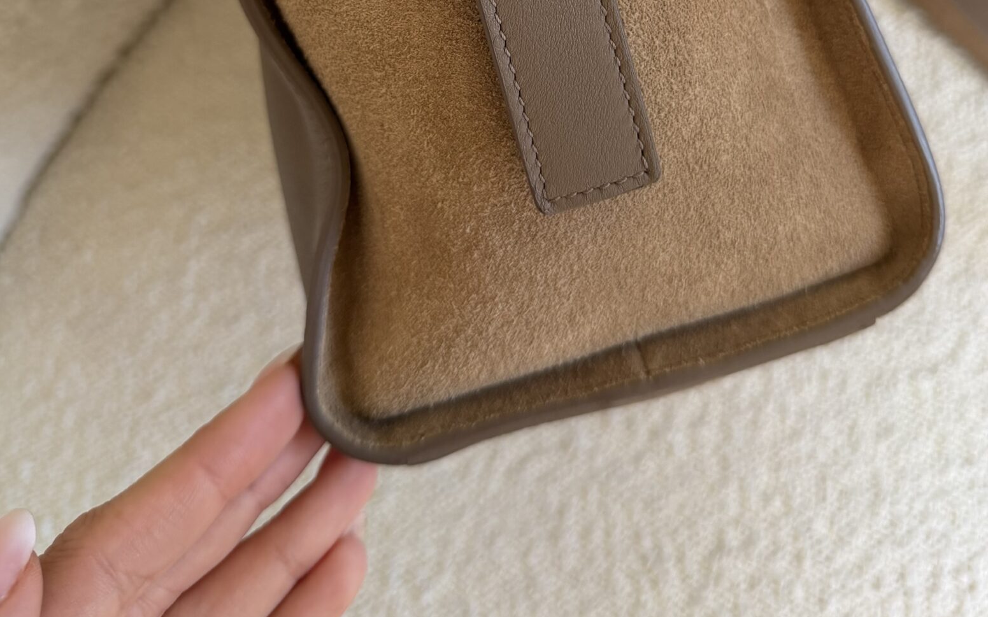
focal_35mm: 42
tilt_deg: -68.5
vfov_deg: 26.9
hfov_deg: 47.2
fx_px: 1131
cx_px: 529
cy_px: -133
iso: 100
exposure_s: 1/121
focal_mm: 6.76
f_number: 1.78
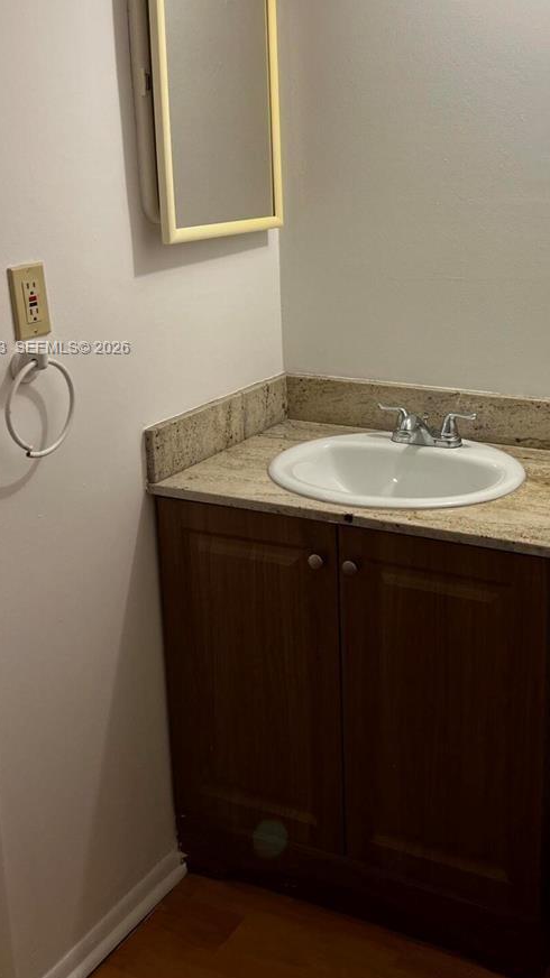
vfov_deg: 50.9
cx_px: 427
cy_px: 349
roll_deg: +1.0
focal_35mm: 39
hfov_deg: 29.8
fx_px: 1012
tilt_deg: -10.4
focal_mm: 5.7
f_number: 1.5
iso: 80
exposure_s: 1/60
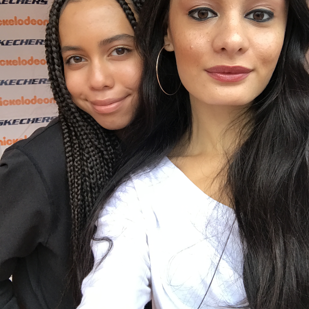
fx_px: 384
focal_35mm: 38
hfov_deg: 43.9
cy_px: 129
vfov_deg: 43.7
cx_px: 155
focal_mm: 2.87
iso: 64
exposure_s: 1/30
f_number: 2.2
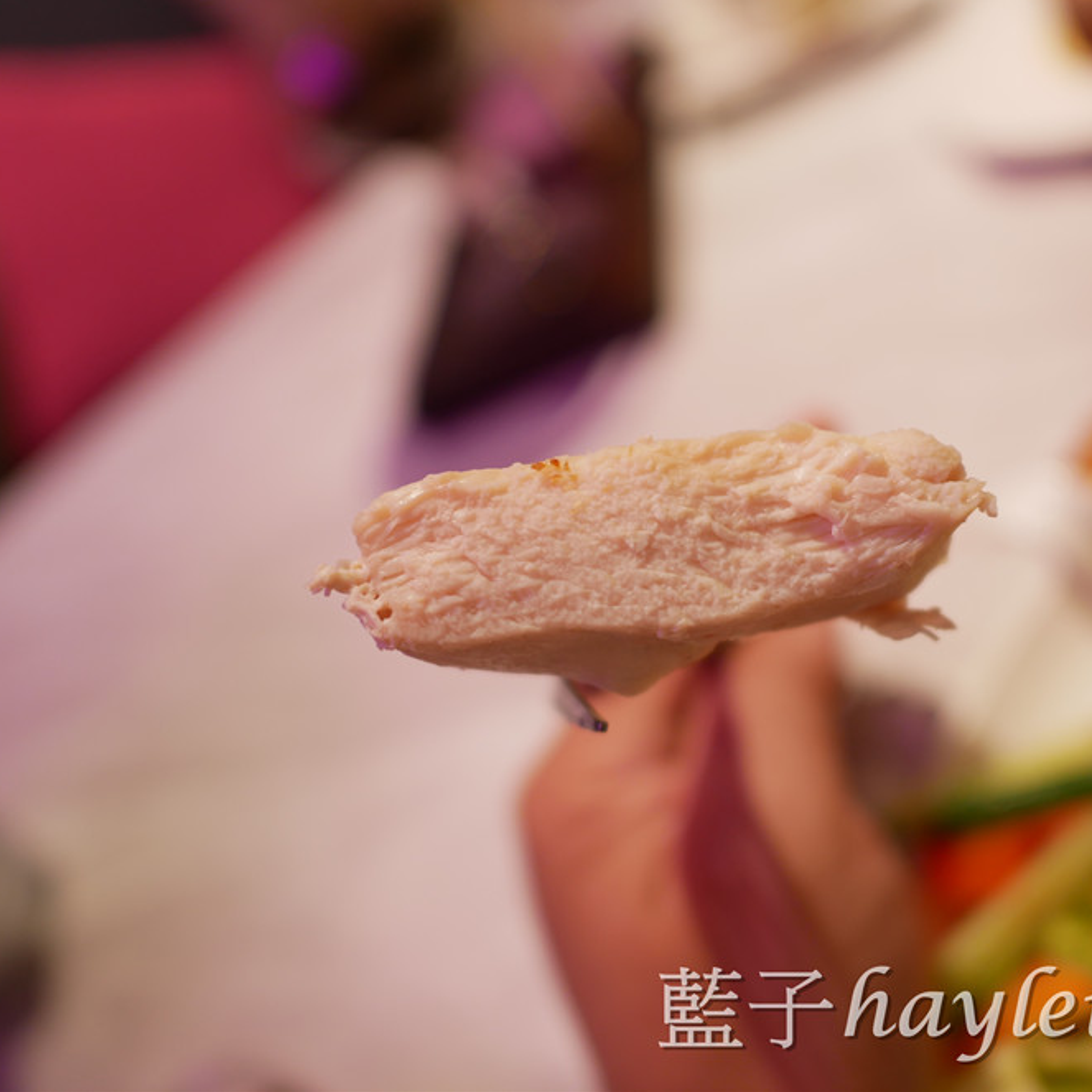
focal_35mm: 36
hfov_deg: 45.7
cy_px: 538
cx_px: 677
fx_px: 1285
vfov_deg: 46.0
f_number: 1.7
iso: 200
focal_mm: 15
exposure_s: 1/80
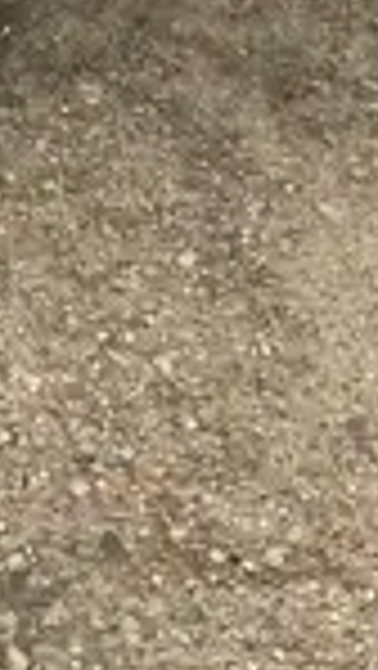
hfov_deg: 8.7
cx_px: 9
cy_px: -668
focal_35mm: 139
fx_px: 2473
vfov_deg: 13.3
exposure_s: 1/1453
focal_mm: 4.2
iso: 32
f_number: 1.6
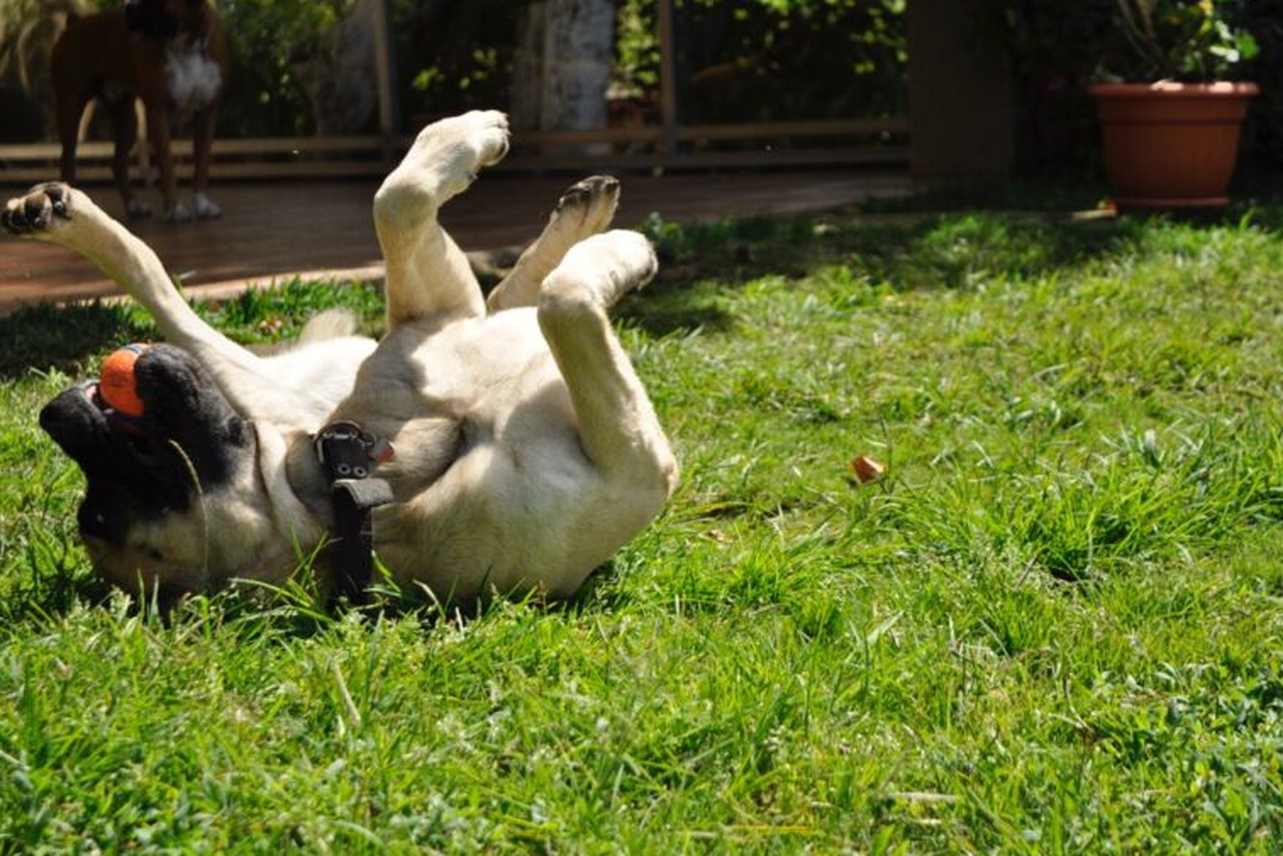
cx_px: 646
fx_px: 2709
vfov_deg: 18.0
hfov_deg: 26.6
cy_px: 427
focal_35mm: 76
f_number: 4.5
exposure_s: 1/1000
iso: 250
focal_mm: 50
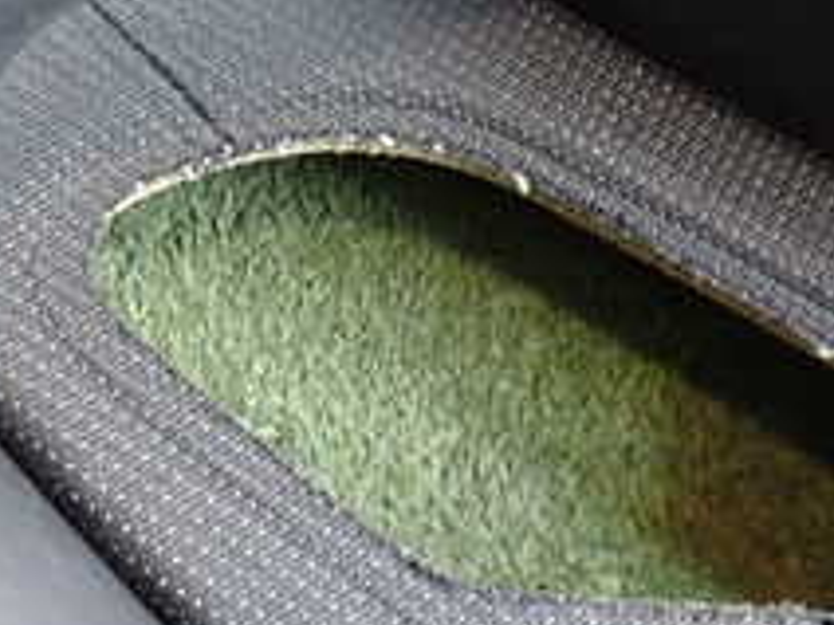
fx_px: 2048
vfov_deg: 16.9
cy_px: -35
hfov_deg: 22.4
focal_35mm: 85
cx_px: 67
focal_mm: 5.4
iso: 200
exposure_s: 1/50
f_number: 2.3
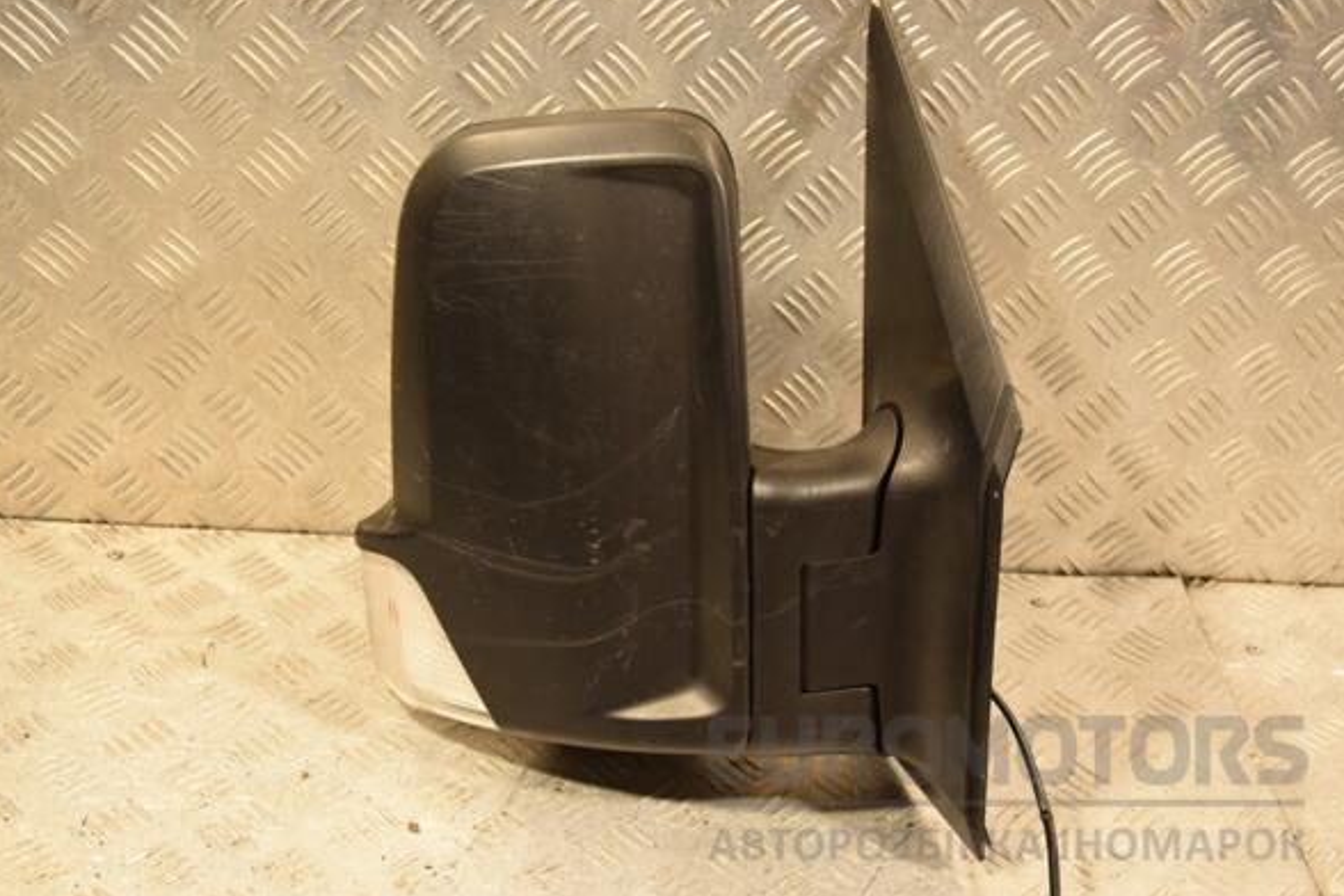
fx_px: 1829
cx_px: 665
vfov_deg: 27.5
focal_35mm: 49
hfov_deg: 40.3
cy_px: 446
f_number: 5.6
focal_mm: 32
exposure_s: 1/125
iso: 800
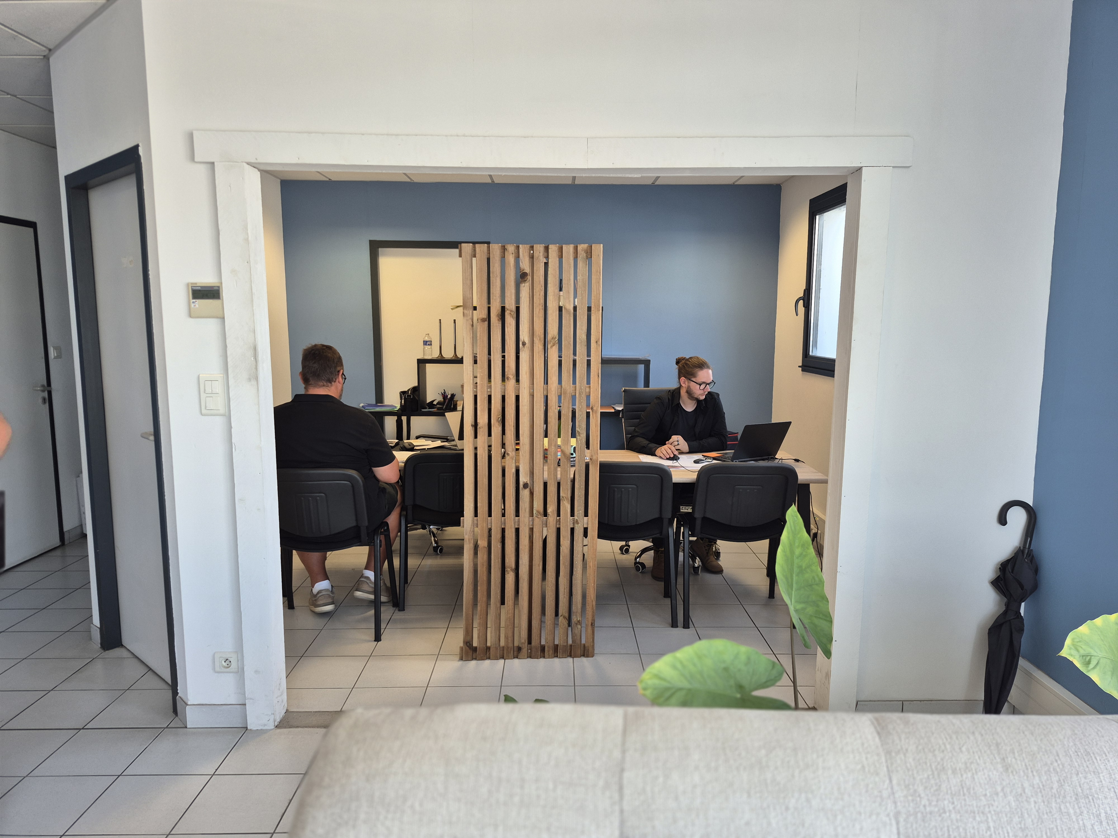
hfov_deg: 73.9
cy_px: 419
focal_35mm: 23
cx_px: 559
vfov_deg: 58.9
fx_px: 743
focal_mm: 5.4
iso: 50
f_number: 1.8
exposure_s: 1/100
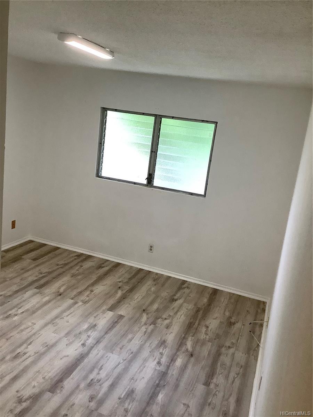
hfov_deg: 45.4
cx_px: 156
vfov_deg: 58.4
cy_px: 208
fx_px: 374
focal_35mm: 31
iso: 100
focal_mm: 3.3
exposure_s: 1/120
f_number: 2.4
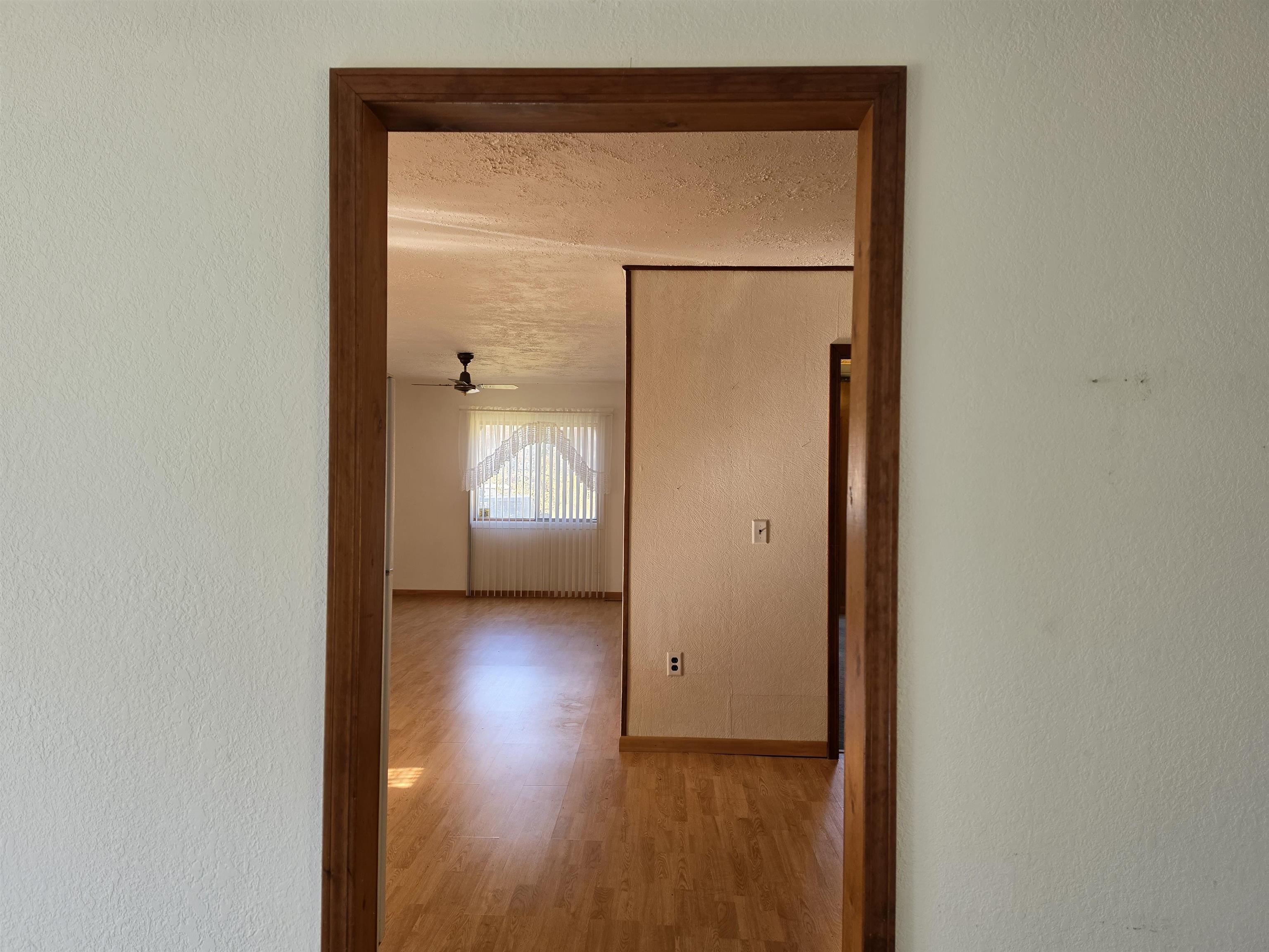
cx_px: 634
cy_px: 476
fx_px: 843
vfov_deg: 58.9
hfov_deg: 73.9
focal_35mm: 23
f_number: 1.4
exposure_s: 1/180
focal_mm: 6.5
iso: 100
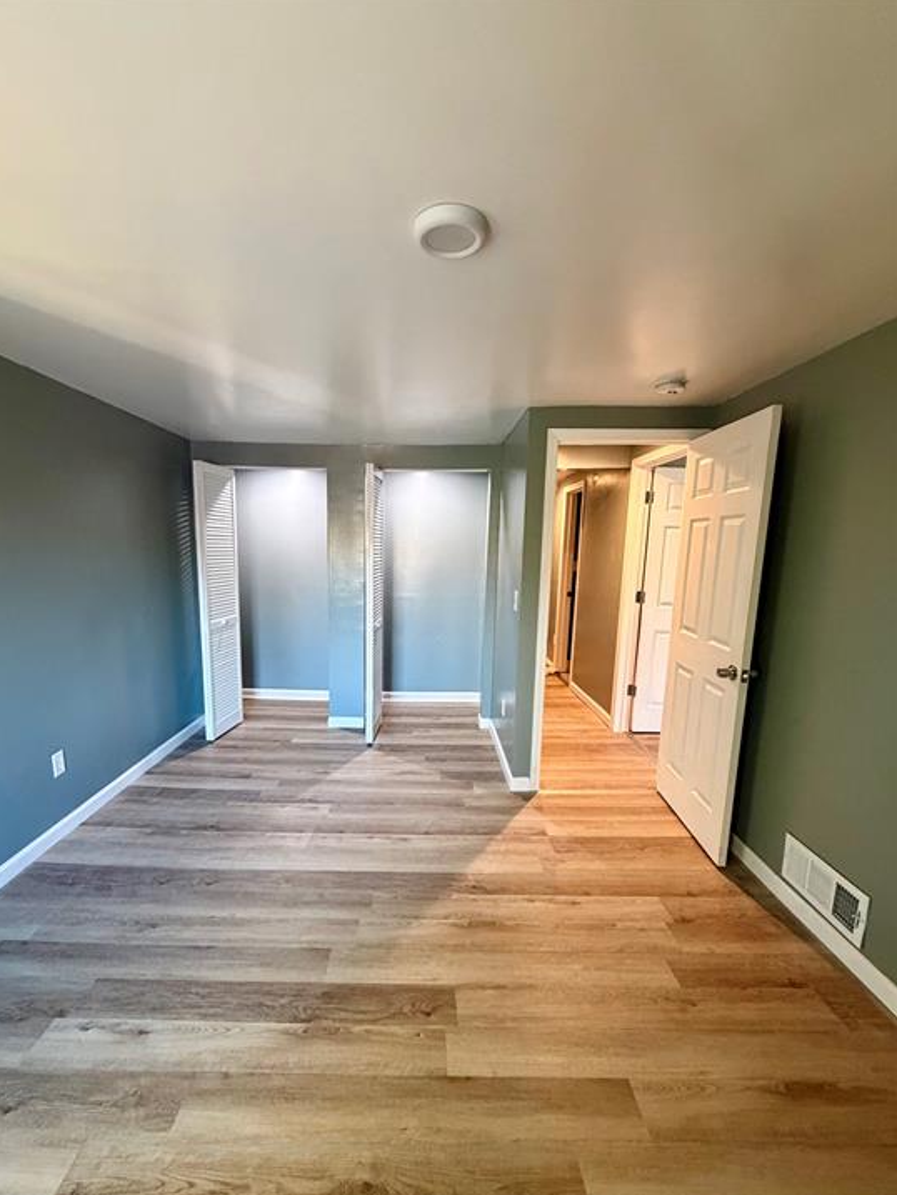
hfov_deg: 81.7
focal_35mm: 15
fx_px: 518
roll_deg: -1.5
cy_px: 633
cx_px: 420
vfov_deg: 98.0
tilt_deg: -9.5
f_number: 2.2
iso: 400
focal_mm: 2.22
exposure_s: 1/60
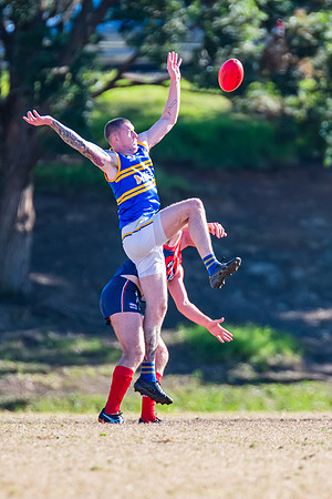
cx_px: 169
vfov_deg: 2.5
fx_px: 11621
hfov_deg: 1.6
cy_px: 189
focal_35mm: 840
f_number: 5
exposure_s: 1/1600
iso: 640
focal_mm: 420
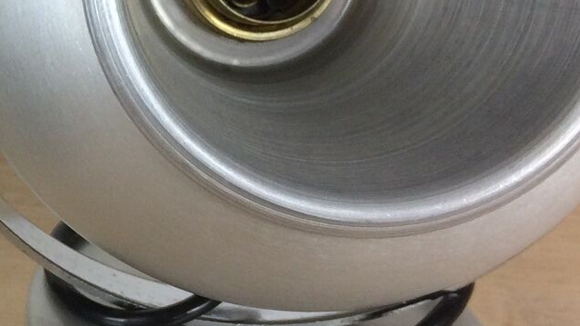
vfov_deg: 12.1
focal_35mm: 99
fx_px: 1523
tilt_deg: -24.0
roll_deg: -1.4
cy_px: -17
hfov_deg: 19.7
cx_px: -195
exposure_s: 1/100
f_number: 2.2
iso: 64
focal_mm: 4.15
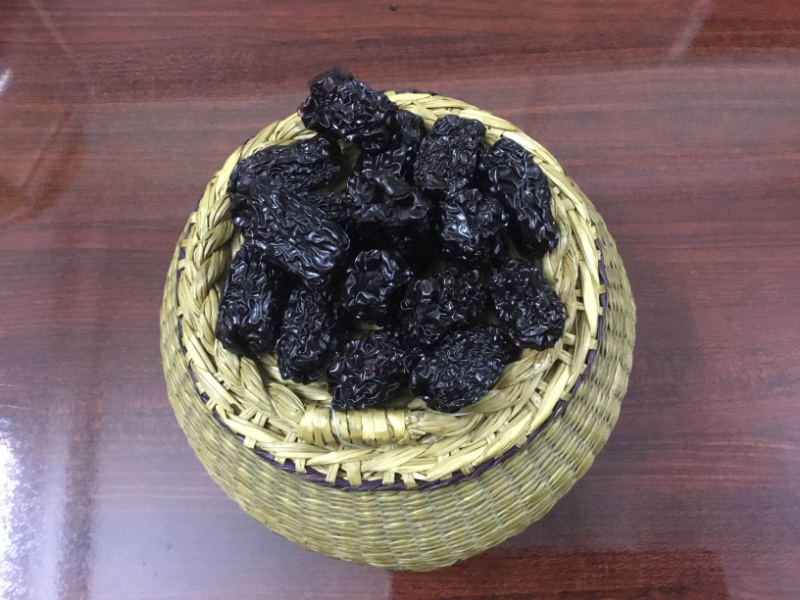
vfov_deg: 45.4
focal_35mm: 31
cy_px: 300
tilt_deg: -70.6
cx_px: 400
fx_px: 716
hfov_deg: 58.4
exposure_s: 1/17
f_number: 2.4
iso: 500
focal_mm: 3.3
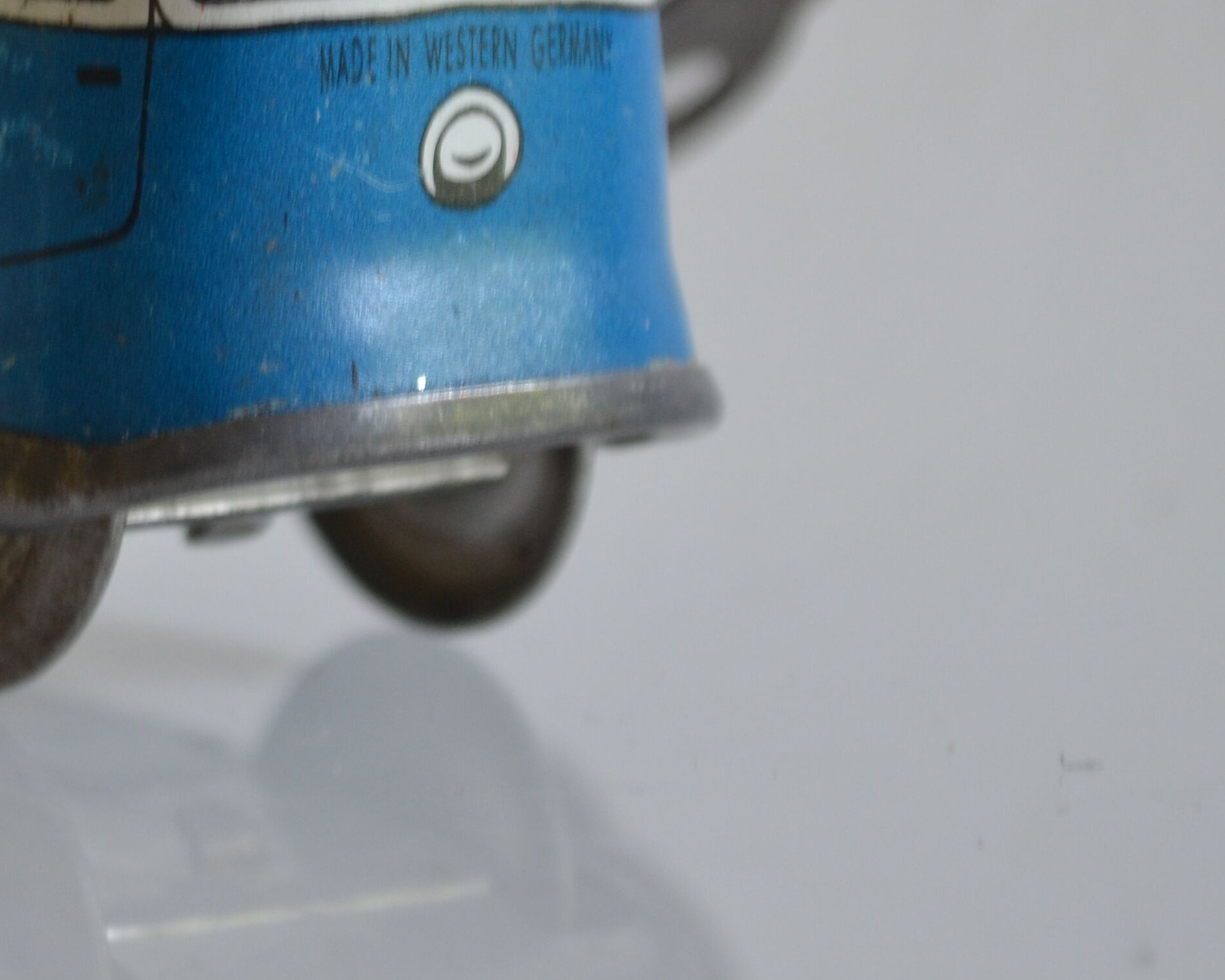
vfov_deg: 8.1
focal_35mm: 189
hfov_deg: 10.2
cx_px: 112
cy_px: 47
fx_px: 6858
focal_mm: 55
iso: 400
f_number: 5.6
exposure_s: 1/25
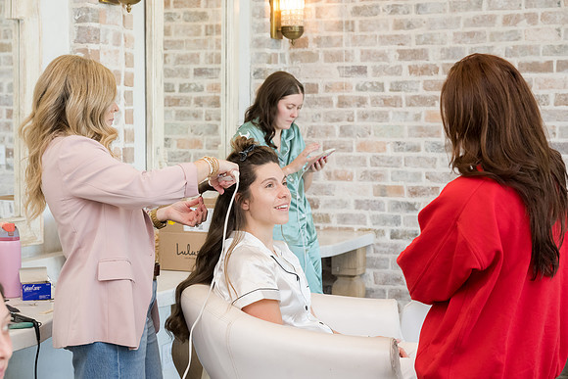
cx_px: 284
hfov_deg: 30.6
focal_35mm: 66
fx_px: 1039
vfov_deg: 20.7
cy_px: 190
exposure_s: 1/200
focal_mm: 65
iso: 3200
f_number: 6.3
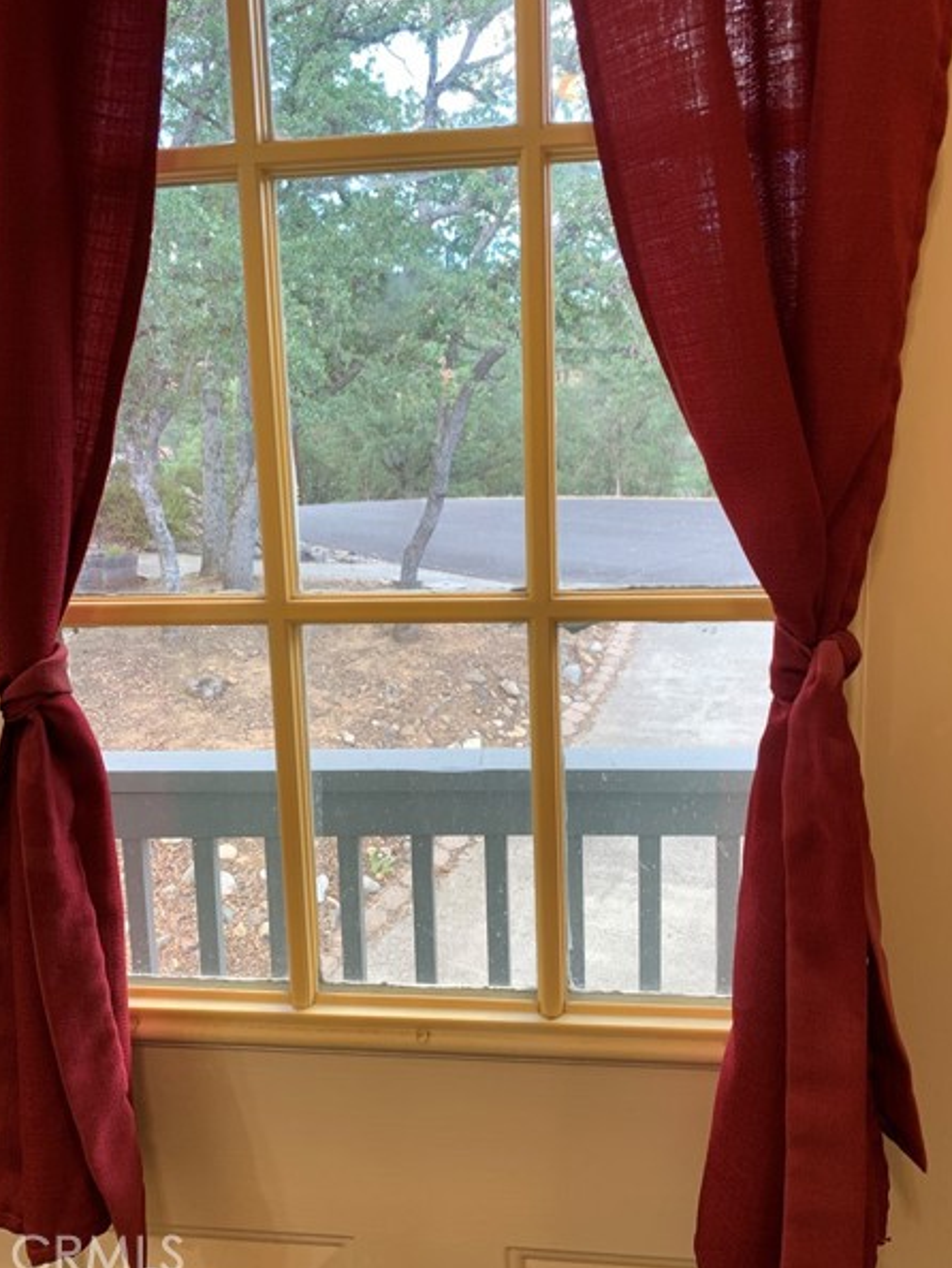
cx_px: 487
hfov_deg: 49.8
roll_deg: +1.2
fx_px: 1026
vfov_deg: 63.4
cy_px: 602
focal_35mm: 28
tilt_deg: -10.4
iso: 40
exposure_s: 1/120
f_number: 1.8
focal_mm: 4.25
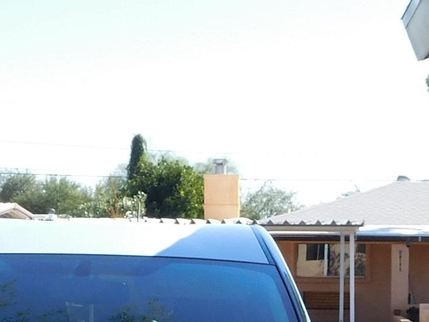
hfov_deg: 18.2
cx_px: 257
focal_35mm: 108
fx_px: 1339
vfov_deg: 13.6
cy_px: 296
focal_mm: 4.5
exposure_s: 1/640
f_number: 3.4
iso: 125
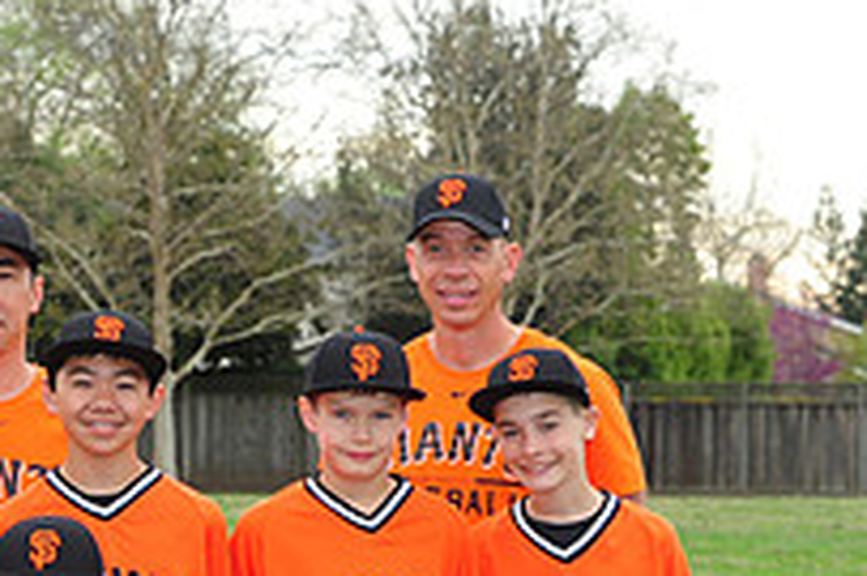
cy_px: 734
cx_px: -201
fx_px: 5510
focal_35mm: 229
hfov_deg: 8.9
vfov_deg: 6.0
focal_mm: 80
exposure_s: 1/200
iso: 400
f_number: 8
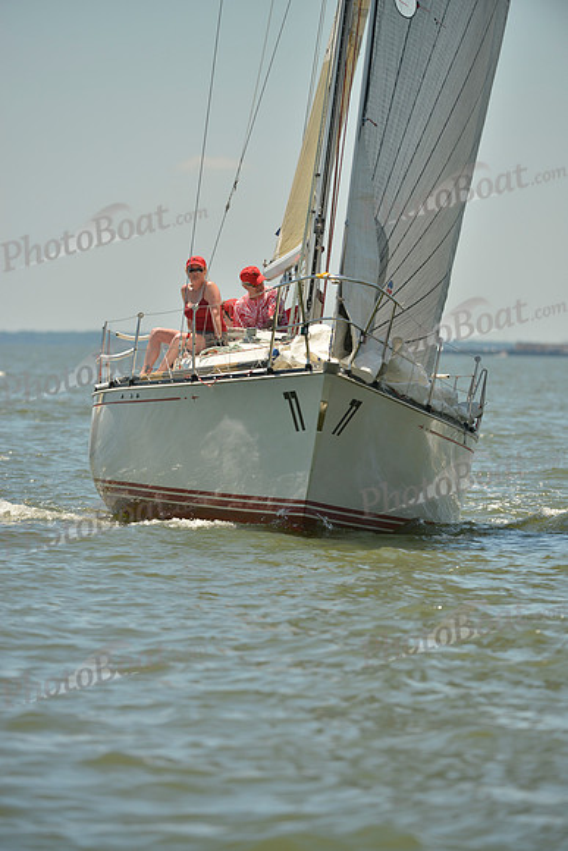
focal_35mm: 280
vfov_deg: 7.4
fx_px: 6622
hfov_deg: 4.9
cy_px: 426
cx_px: 284
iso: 200
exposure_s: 1/1600
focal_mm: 280
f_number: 5
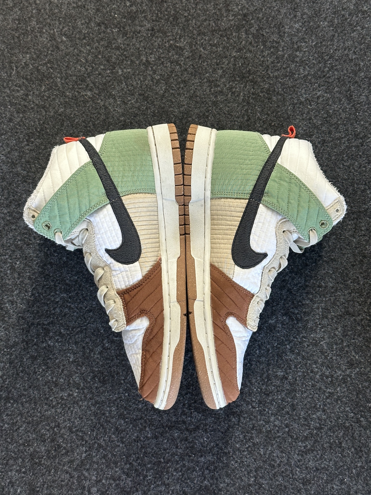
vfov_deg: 39.7
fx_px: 686
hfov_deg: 30.3
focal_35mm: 48
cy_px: 248
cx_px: 186
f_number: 1.78
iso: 250
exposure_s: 1/50
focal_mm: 6.86
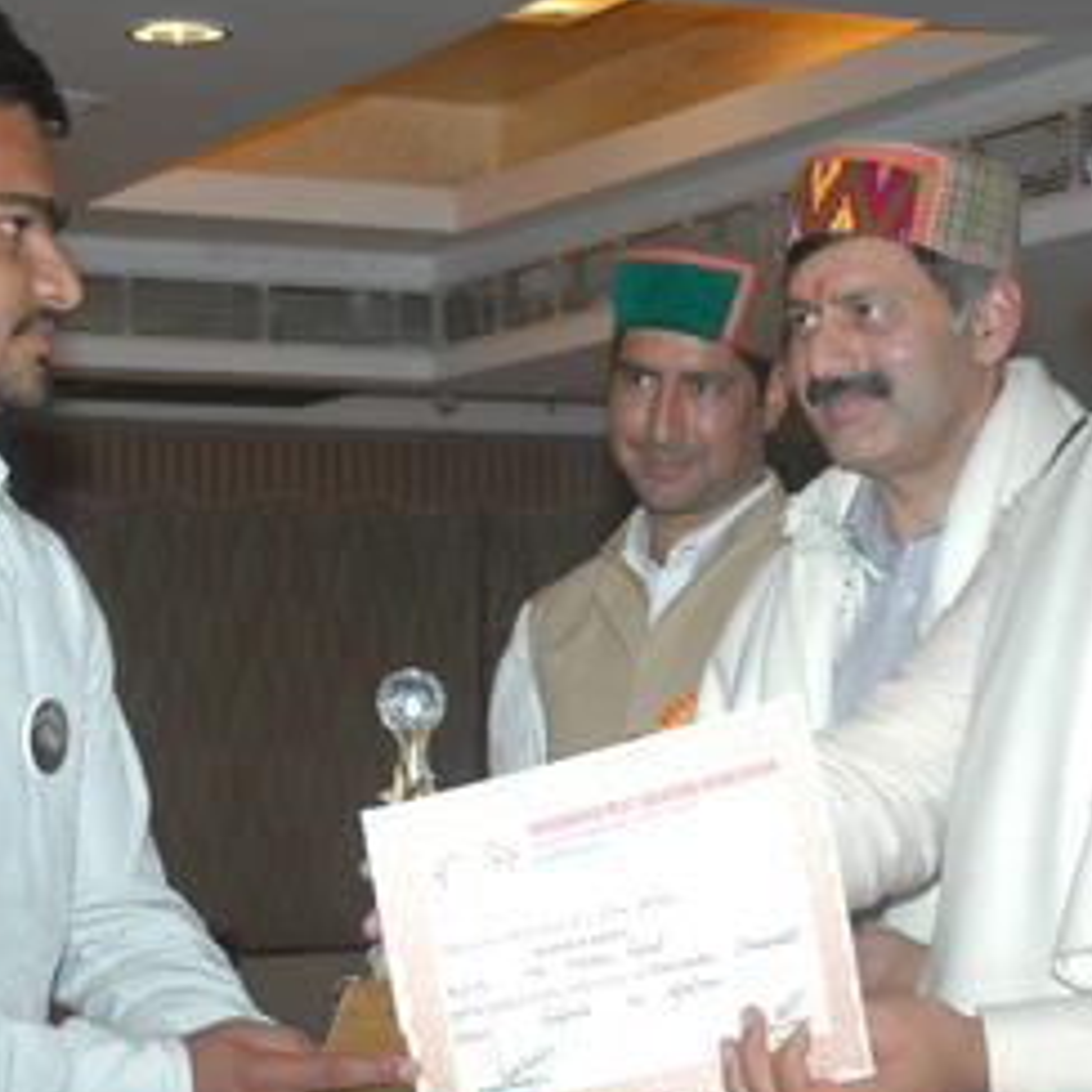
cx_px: 537
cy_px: 620
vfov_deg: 17.9
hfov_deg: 17.9
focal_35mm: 97
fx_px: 3464
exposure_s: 1/60
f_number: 4.5
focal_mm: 31
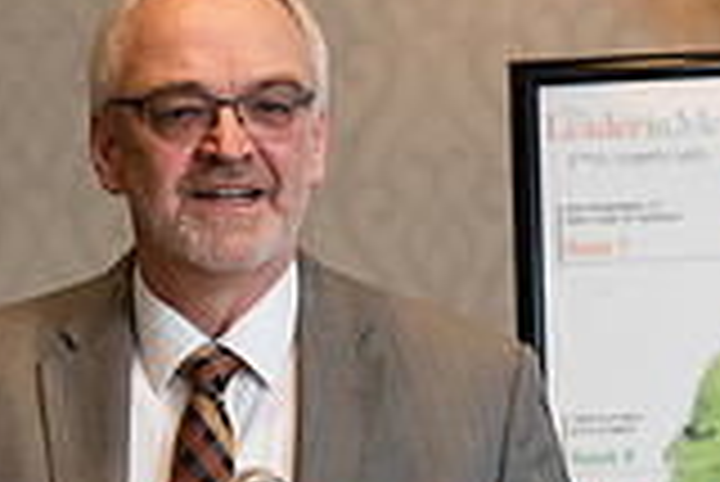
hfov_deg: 4.4
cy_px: 628
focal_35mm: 472
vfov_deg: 2.9
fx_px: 9448
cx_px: 153
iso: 1600
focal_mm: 130
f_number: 3.2
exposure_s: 1/200
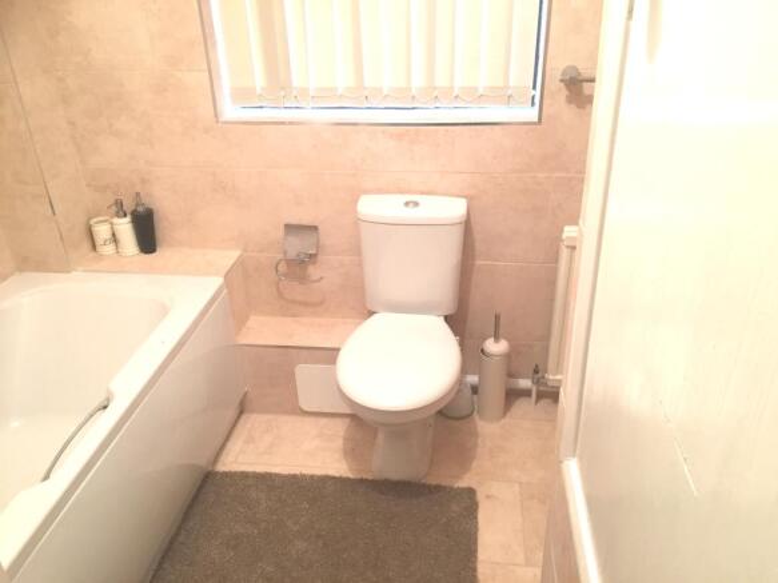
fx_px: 652
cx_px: 389
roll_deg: +1.7
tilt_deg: -27.7
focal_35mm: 29
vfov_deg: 48.2
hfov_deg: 61.7
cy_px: 292
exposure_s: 1/33
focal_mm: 4.15
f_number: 2.2
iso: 100
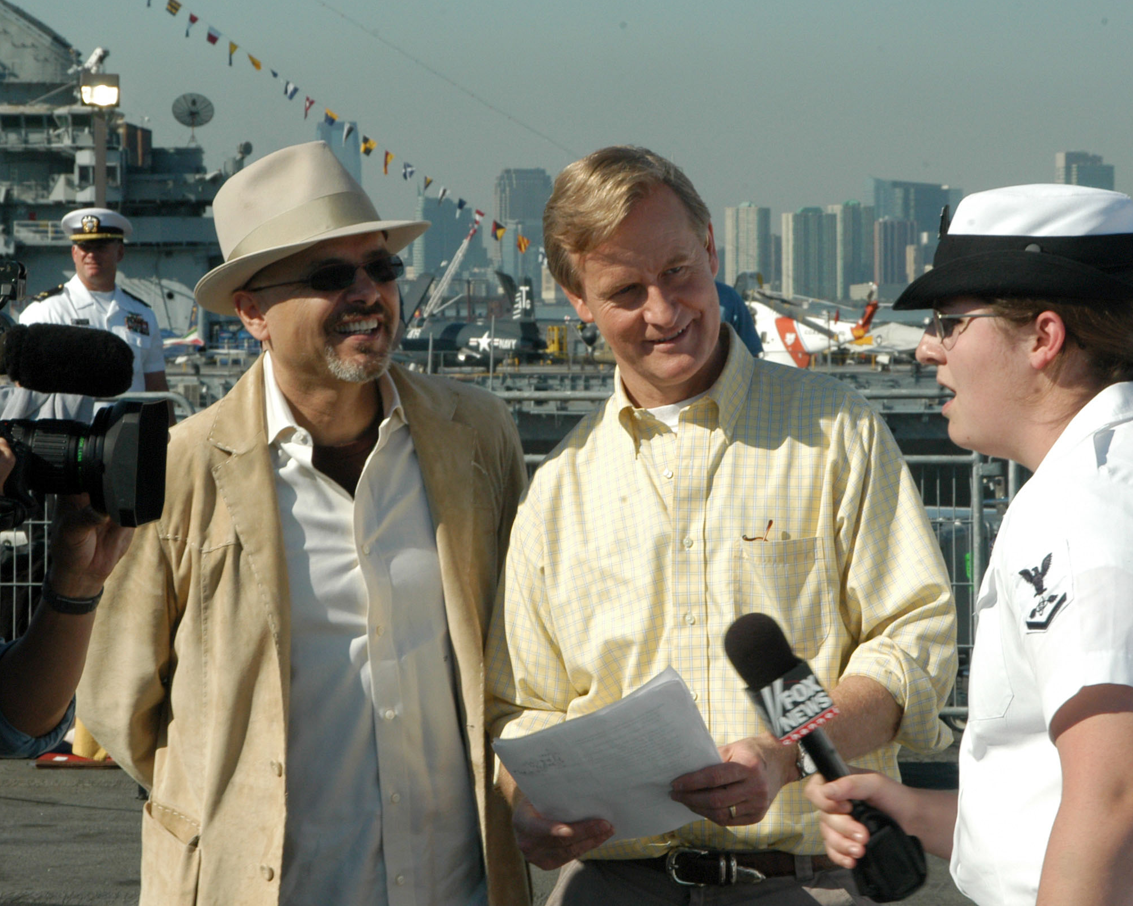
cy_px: 406
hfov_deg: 13.8
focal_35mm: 140
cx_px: 499
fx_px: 4695
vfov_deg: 11.0
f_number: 14
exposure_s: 1/125
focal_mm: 66
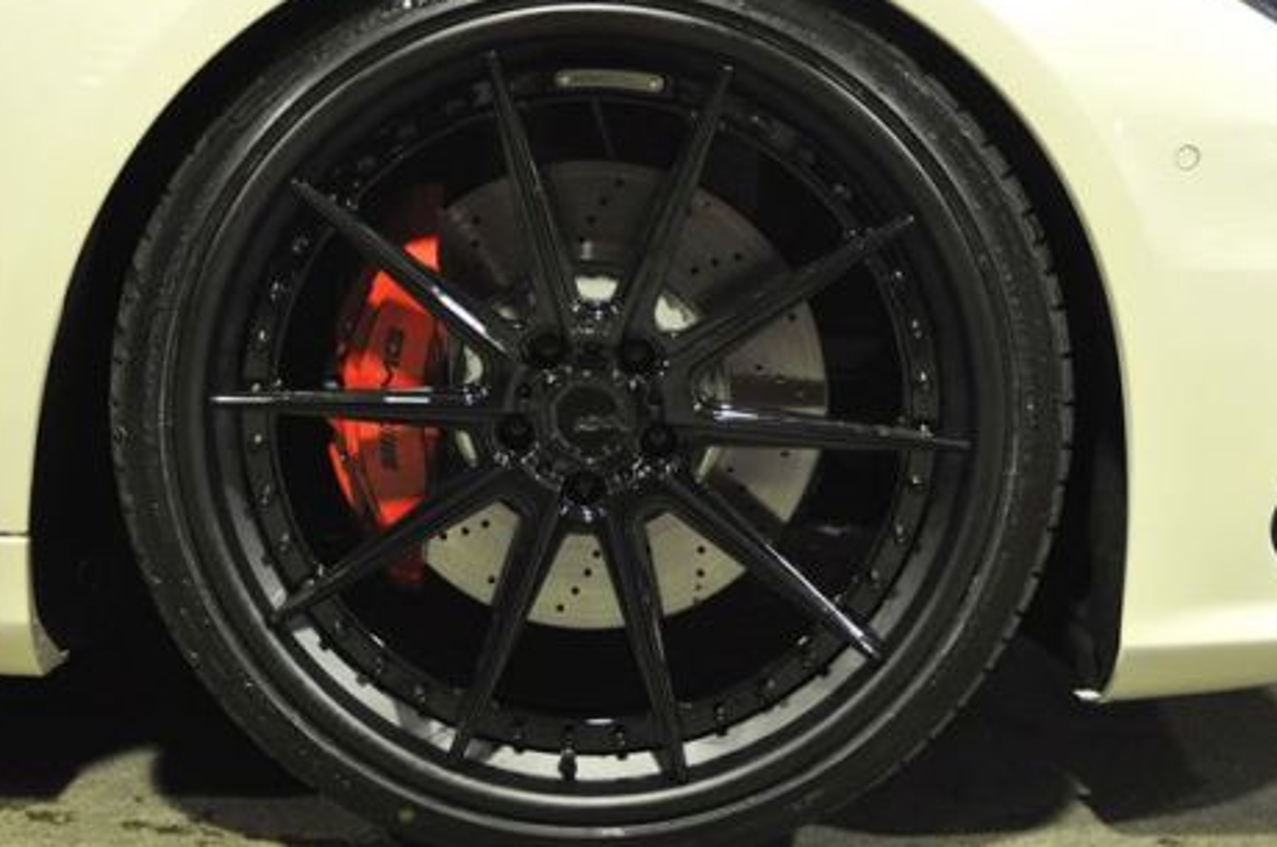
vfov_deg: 20.8
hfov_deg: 31.0
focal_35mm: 65
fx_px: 2302
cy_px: 368
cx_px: 550
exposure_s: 1/8
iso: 800
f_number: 4.2
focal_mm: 34
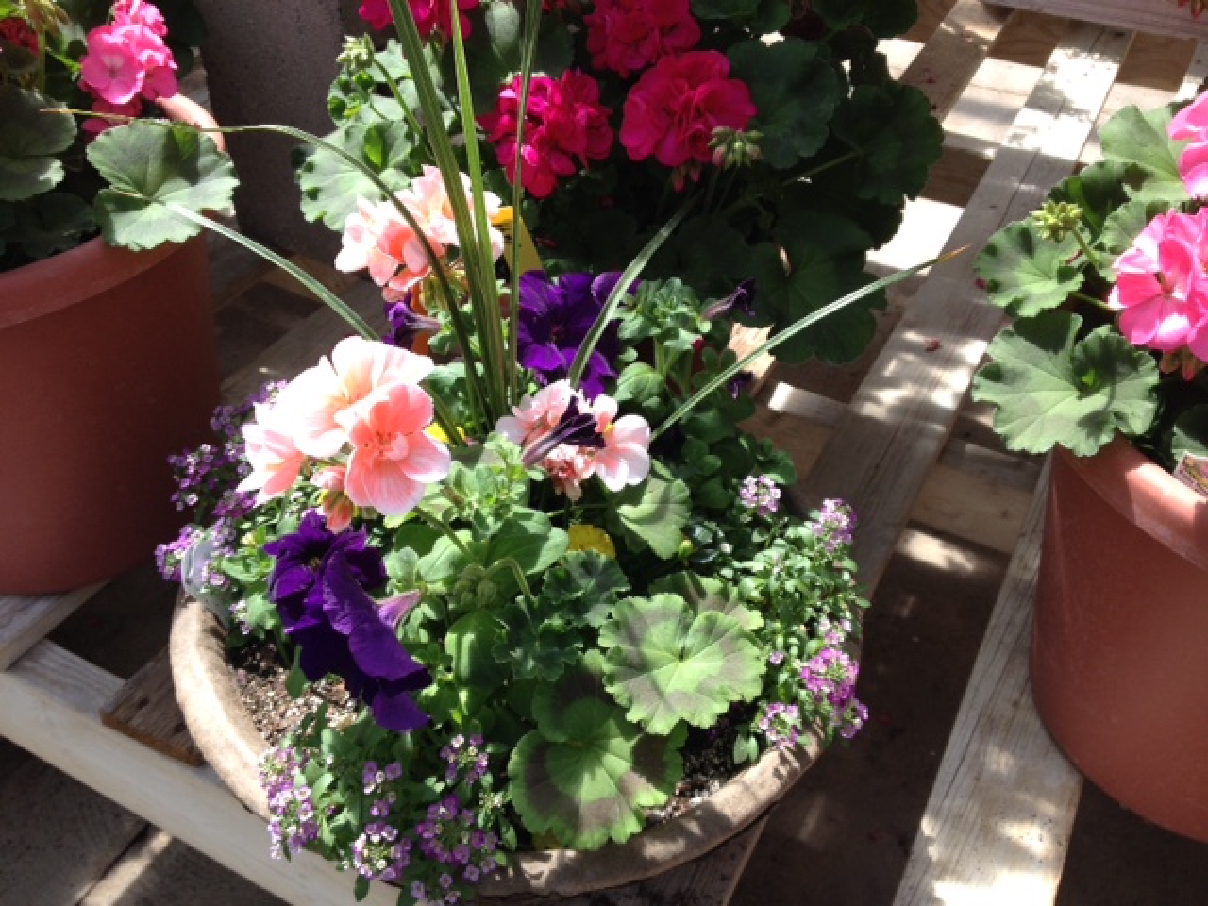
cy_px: 453
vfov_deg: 40.7
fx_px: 1221
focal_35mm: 35
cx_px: 604
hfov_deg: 52.6
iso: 50
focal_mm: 4.28
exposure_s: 1/506
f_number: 2.4
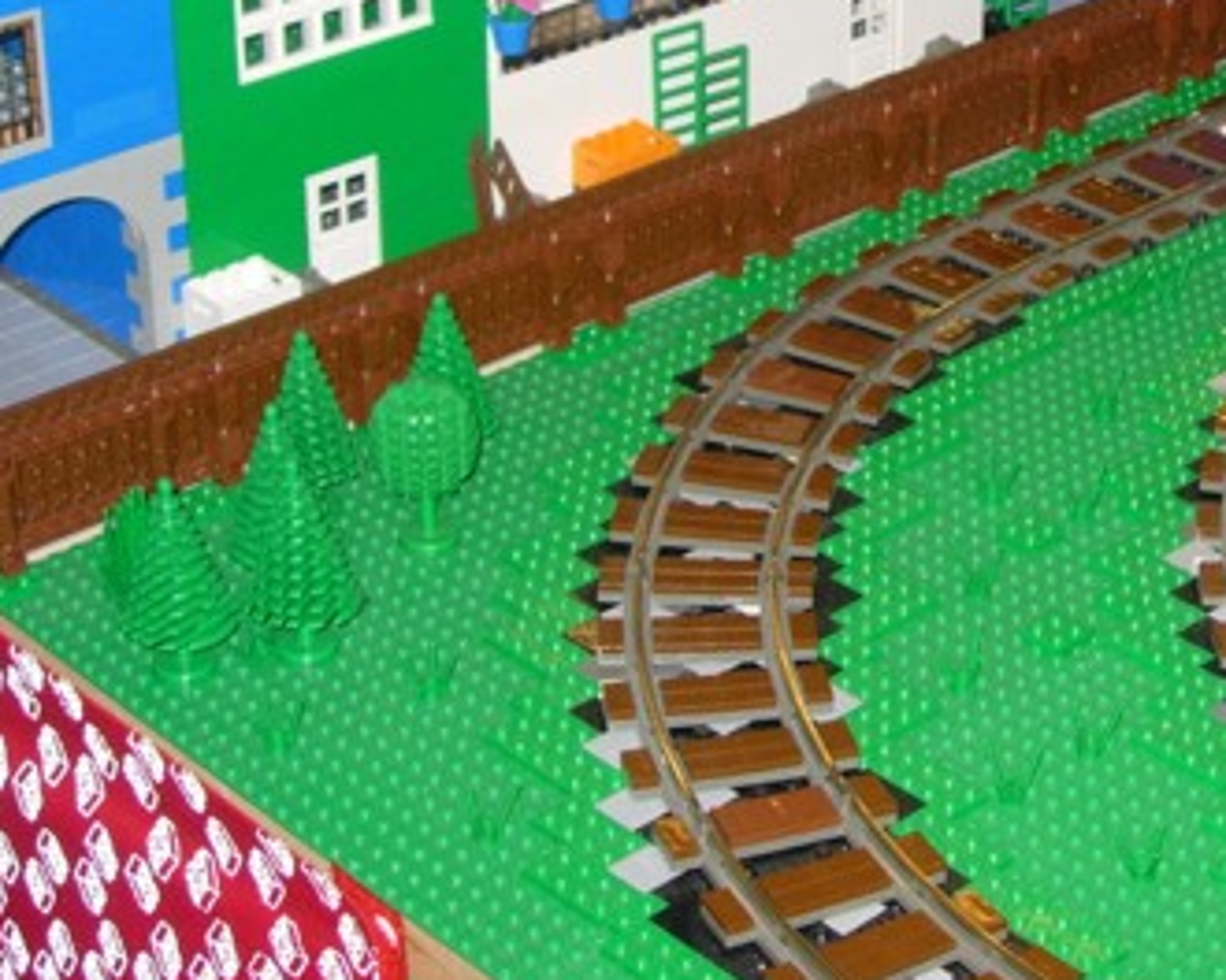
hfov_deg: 20.7
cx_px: 1189
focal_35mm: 90
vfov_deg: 16.8
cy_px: 63
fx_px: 3266
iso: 79
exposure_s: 1/64
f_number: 2.8
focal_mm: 7.8
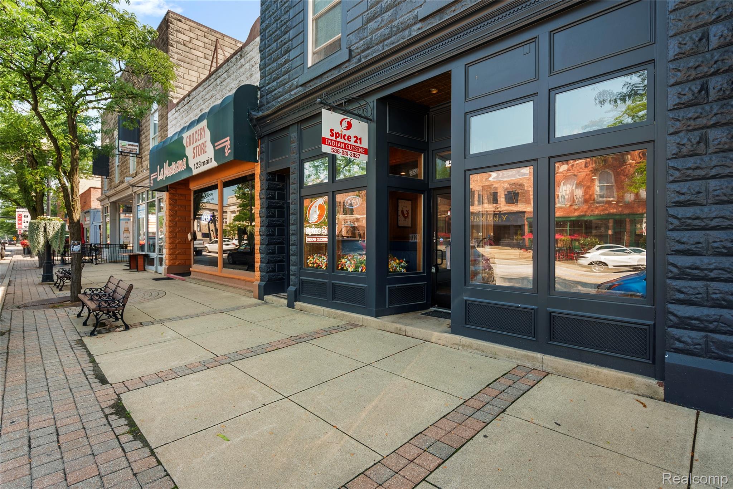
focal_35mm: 17
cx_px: 366
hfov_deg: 93.3
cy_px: 244
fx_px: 346
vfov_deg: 70.5
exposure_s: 1/30
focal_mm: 17
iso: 100
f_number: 4
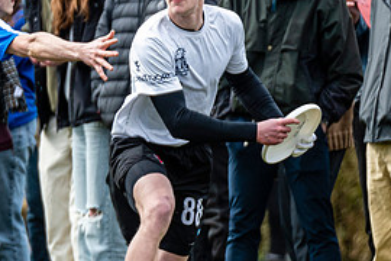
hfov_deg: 1.1
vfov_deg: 0.8
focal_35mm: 1796
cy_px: 91
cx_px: 161
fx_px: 19505
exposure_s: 1/1250
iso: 360
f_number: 4
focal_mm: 400
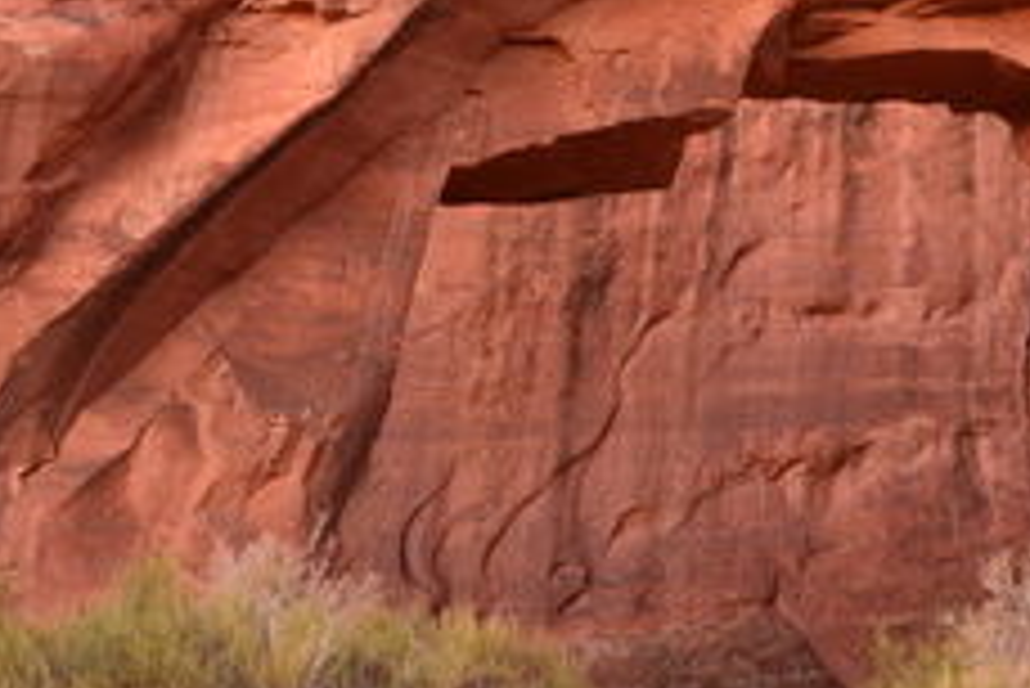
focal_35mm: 89
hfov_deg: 22.8
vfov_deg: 15.4
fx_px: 2548
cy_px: 344
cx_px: 612
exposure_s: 1.3
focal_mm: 34
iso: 320
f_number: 20
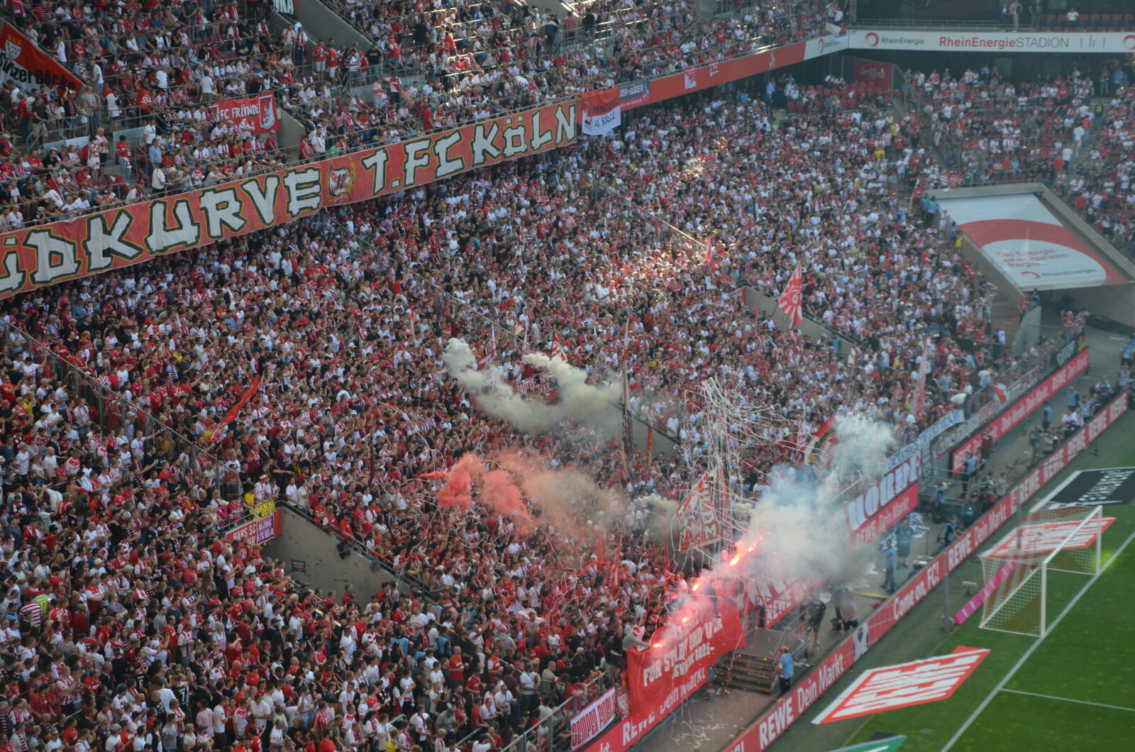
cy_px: 376
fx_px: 2454
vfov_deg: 17.4
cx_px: 568
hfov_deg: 26.0
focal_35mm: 78
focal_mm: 52
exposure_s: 1/160
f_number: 6.3
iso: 200
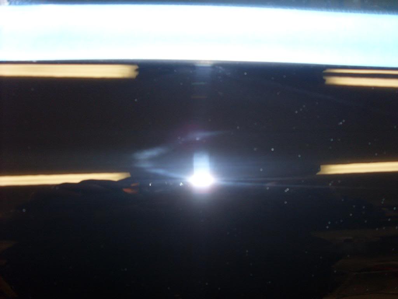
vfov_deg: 37.7
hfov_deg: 49.0
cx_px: 199
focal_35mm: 38
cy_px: 150
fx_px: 437
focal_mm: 6.3
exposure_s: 1/45
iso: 100
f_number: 3
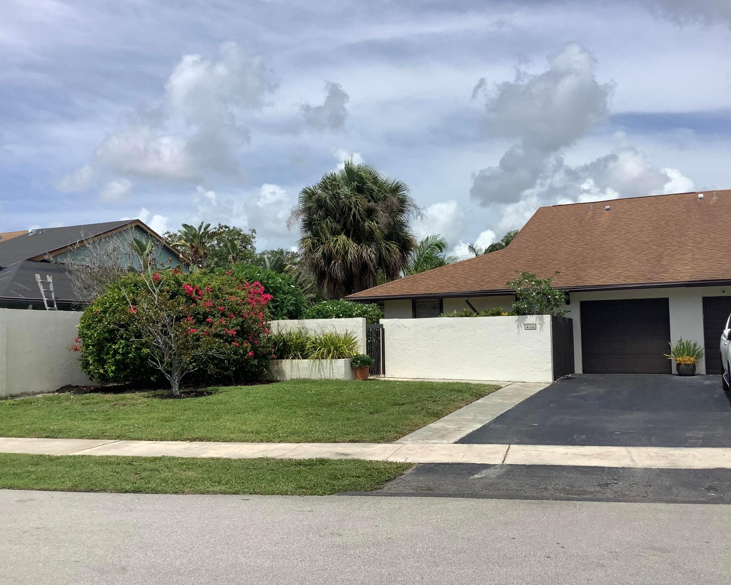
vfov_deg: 44.5
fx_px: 714
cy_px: 297
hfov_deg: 54.2
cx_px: 394
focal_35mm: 33
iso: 25
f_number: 2.4
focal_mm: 3.3
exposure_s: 1/2469
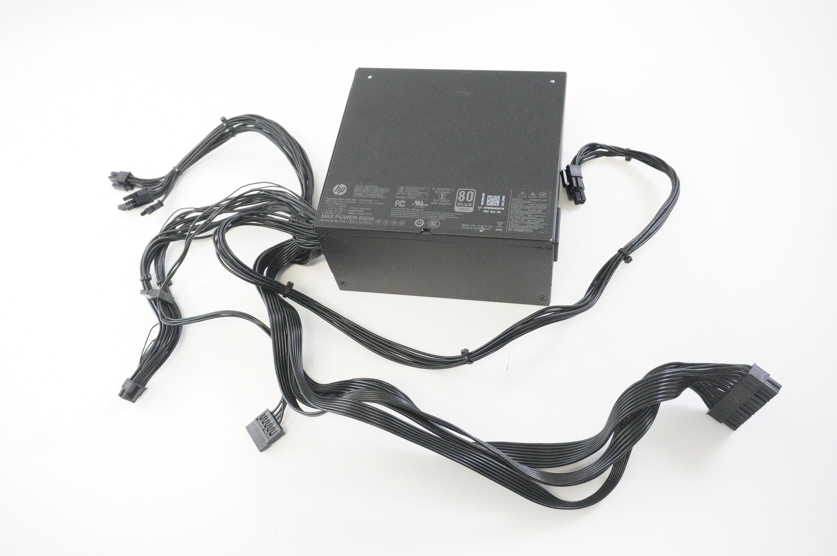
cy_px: 278
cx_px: 418
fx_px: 732
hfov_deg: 59.5
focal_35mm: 32
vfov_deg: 41.6
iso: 8000
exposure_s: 1/200
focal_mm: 21
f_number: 5.6
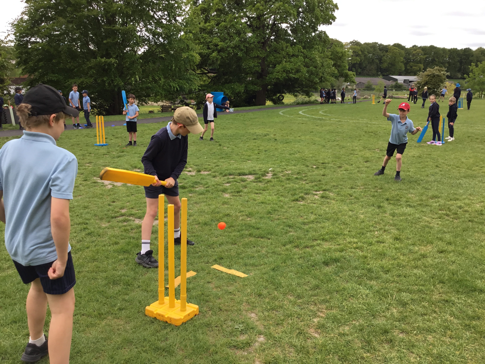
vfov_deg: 45.4
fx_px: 434
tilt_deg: -15.3
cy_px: 182
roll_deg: -0.1
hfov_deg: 58.4
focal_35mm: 31
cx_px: 242
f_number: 2.4
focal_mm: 3.3
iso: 25
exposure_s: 1/212
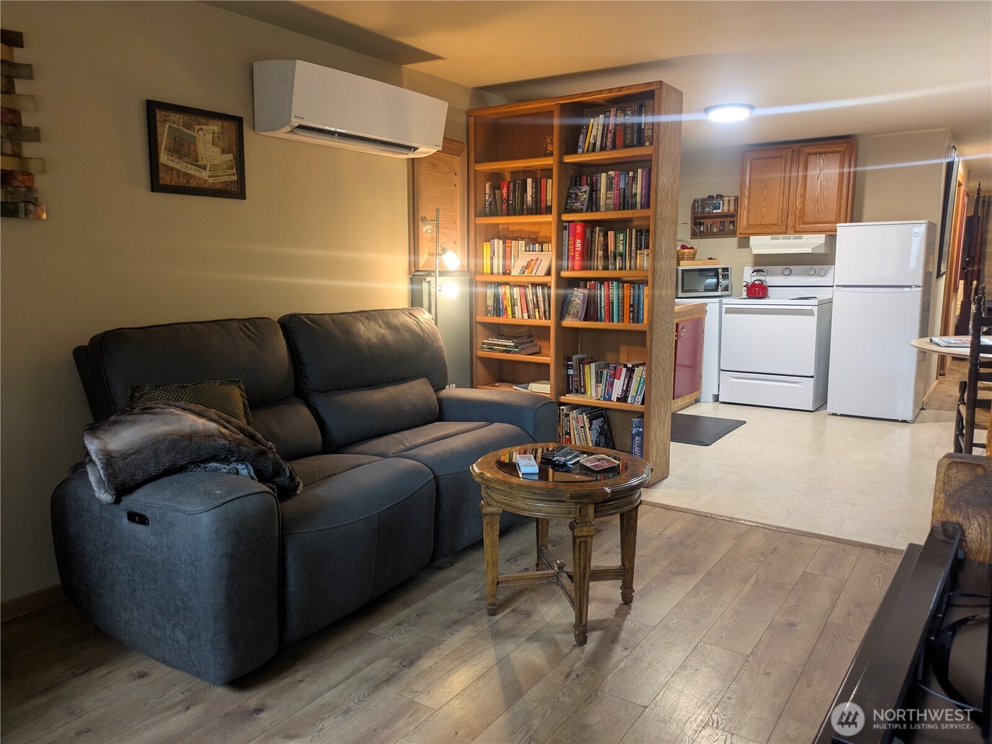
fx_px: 717
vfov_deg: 54.9
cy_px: 372
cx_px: 496
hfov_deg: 69.4
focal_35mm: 25
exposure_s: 1/30
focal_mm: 5.43
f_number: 1.89
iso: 242
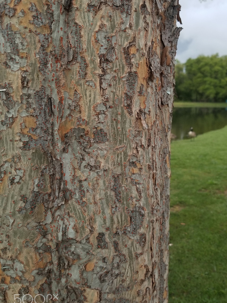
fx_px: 289
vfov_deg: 55.3
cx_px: 143
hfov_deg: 42.6
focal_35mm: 33
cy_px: 139
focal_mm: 4.25
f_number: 1.7
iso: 200
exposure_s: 1/30
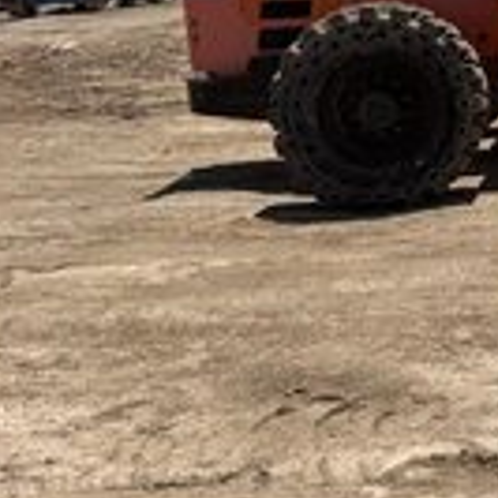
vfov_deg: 25.3
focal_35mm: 64
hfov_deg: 23.8
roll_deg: +1.9
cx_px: 640
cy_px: -26
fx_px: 1042
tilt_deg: -2.9
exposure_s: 1/8130
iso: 80
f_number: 1.78
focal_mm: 6.76
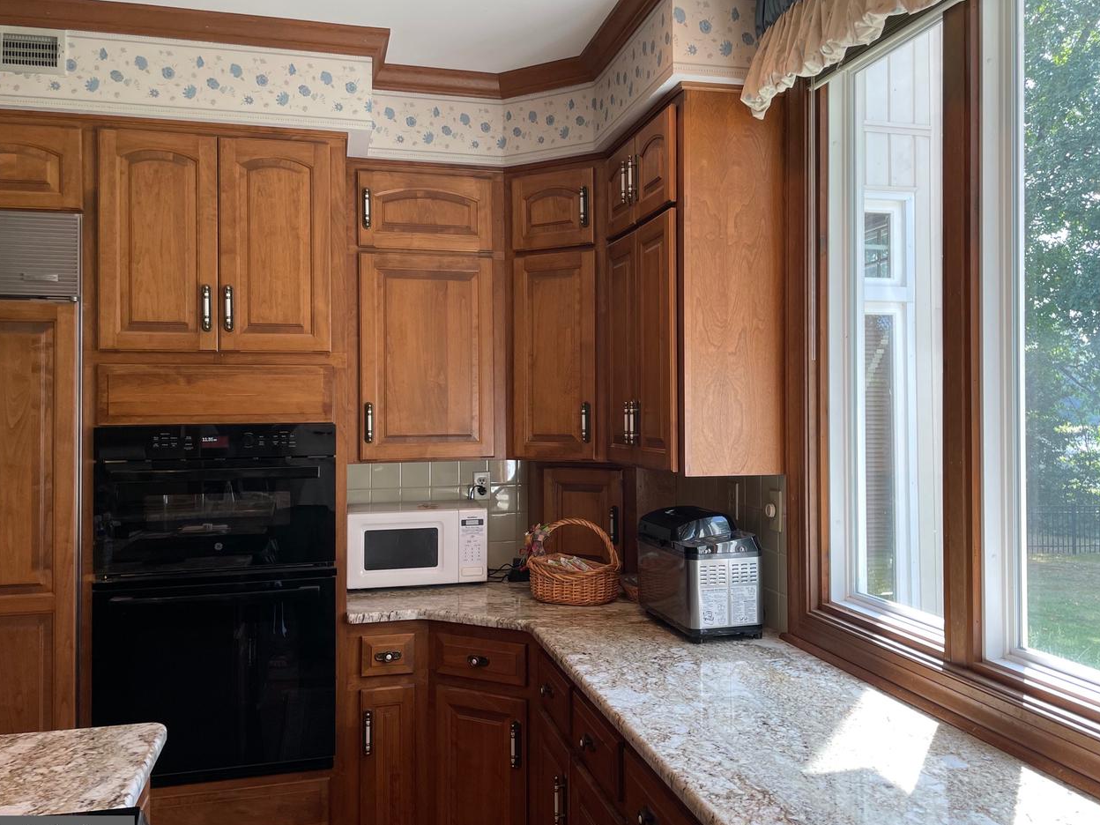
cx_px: 614
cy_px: 390
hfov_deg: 59.8
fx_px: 953
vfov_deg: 46.8
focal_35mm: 30
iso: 50
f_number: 1.6
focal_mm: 4.2
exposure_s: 1/120
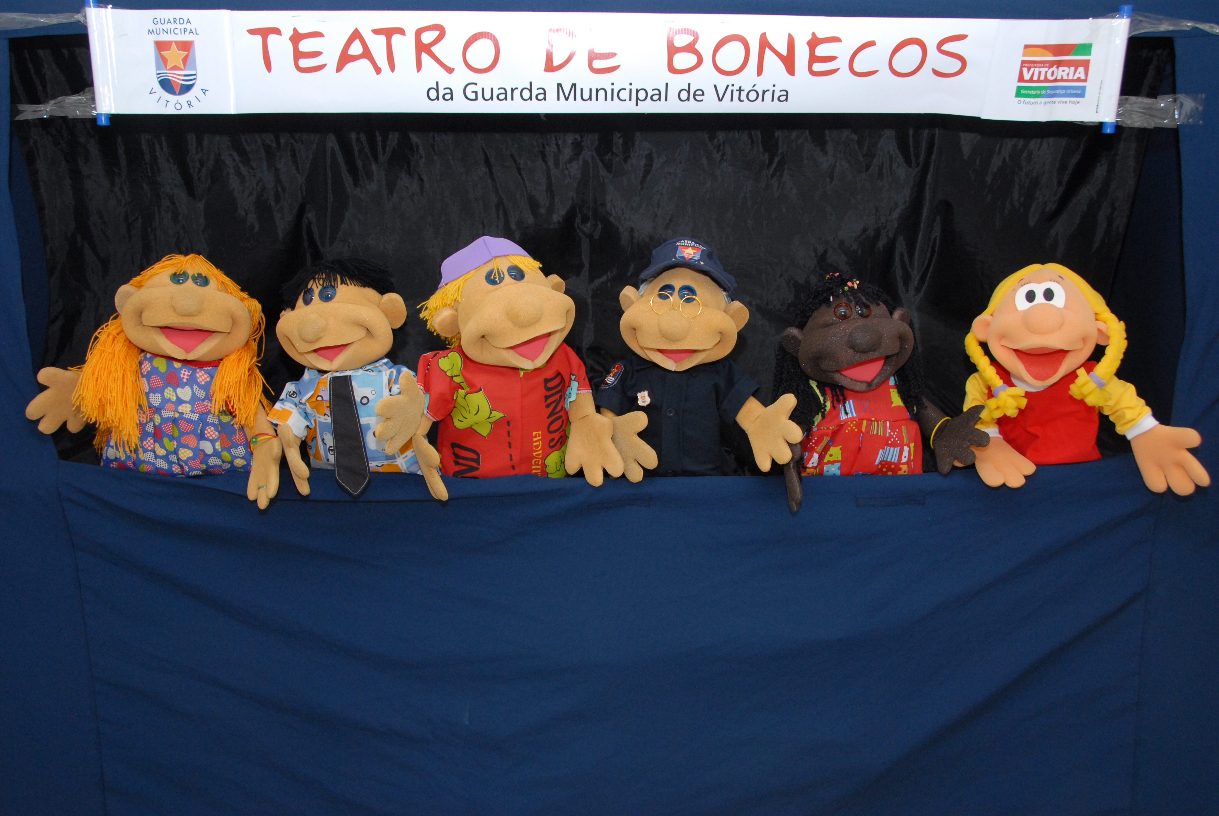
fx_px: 1119
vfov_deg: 40.1
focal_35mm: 33
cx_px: 610
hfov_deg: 57.2
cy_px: 408
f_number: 5.6
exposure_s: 1/30
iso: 640
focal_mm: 22
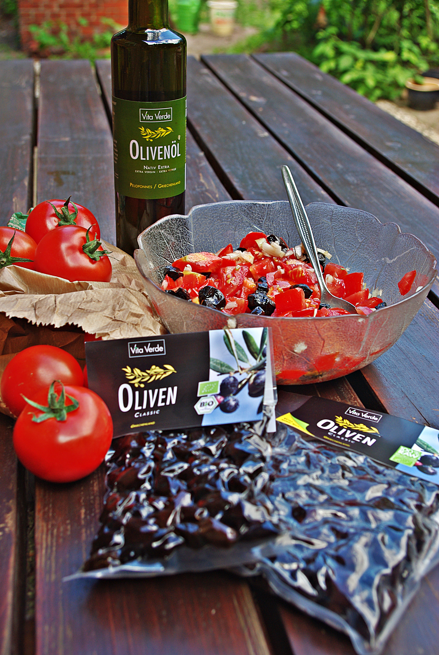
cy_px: 328
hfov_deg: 32.0
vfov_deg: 46.3
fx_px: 766
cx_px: 220
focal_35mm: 42
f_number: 5.6
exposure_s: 1/60
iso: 100
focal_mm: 28.13
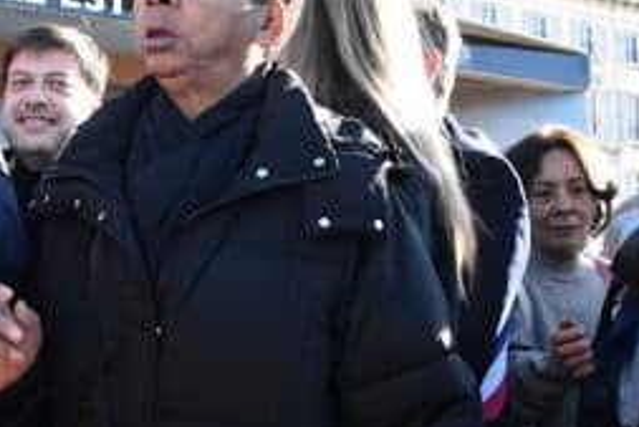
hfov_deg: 31.4
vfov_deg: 21.2
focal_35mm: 64
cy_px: 301
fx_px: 1137
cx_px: 311
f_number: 11
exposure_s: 1/500
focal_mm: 18
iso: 3200
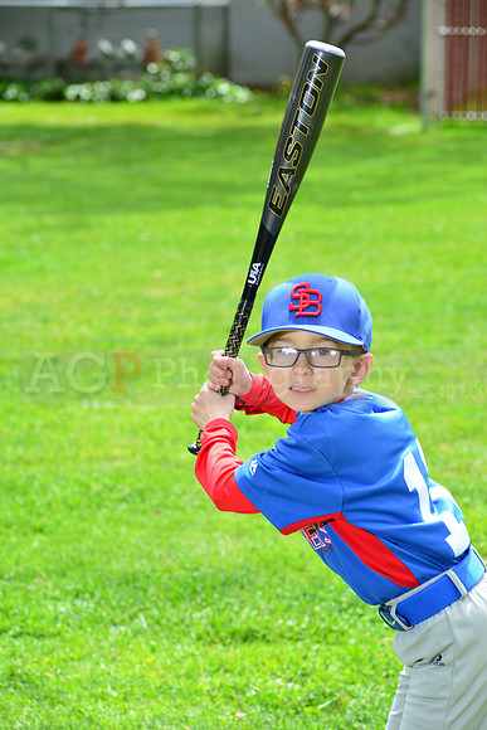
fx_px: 2738
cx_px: 244
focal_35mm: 135
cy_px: 365
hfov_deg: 10.2
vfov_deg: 15.2
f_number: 8
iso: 200
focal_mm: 135
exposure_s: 1/200
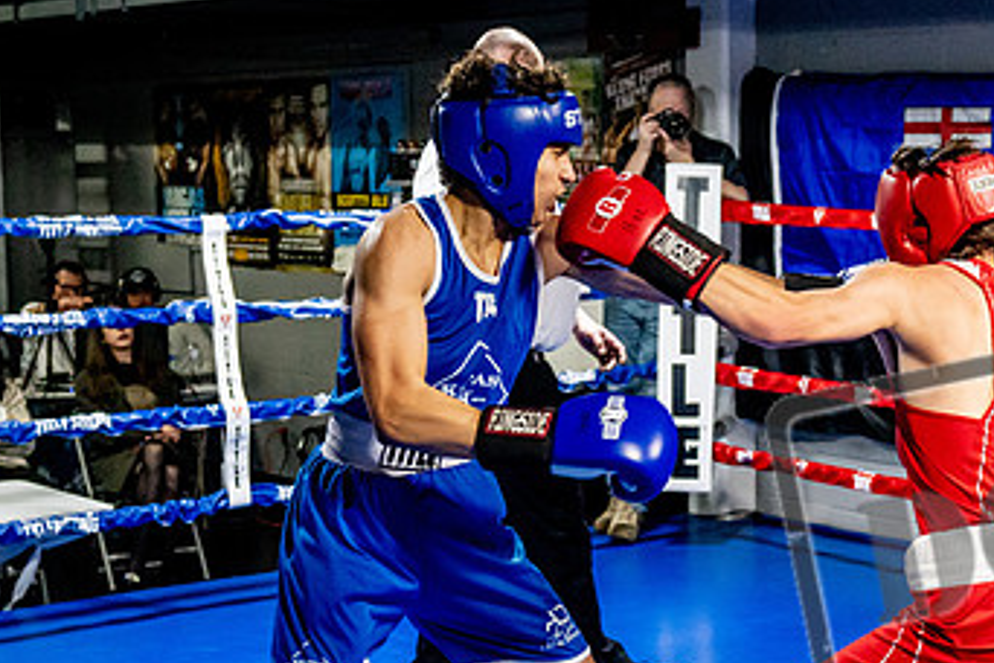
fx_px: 2015
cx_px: 773
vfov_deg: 18.6
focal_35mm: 73
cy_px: 446
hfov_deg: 27.2
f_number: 2.8
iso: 5000
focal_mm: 29
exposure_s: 1/800
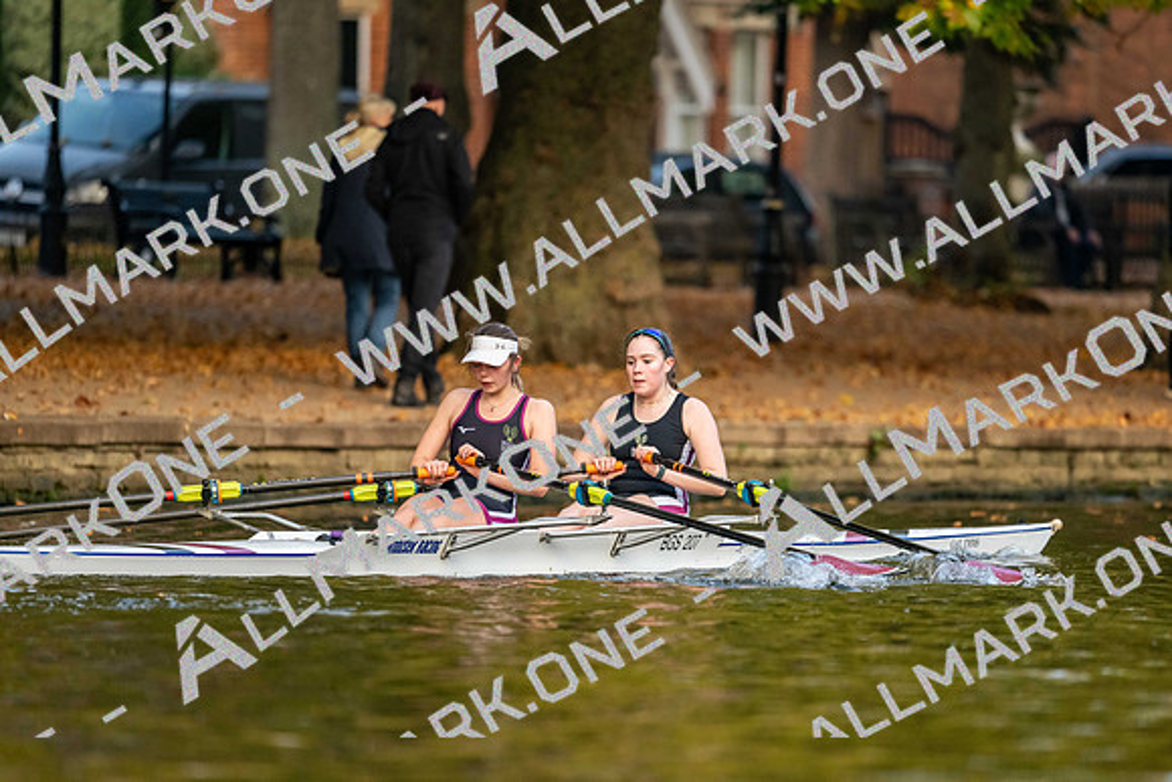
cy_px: 391
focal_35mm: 400
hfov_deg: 5.2
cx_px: 586
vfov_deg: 3.4
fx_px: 13025
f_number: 4.5
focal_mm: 400
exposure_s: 1/2500
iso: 3200
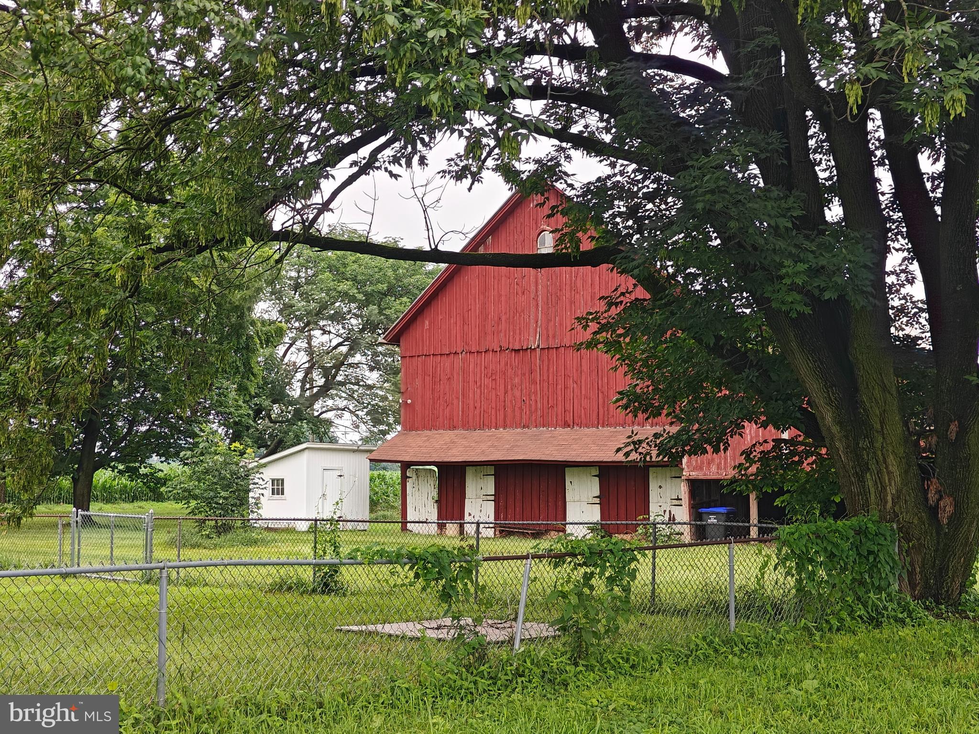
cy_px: 367
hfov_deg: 40.4
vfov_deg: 30.9
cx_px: 490
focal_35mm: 47
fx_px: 1329
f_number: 2
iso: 50
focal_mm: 7.08
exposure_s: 1/730
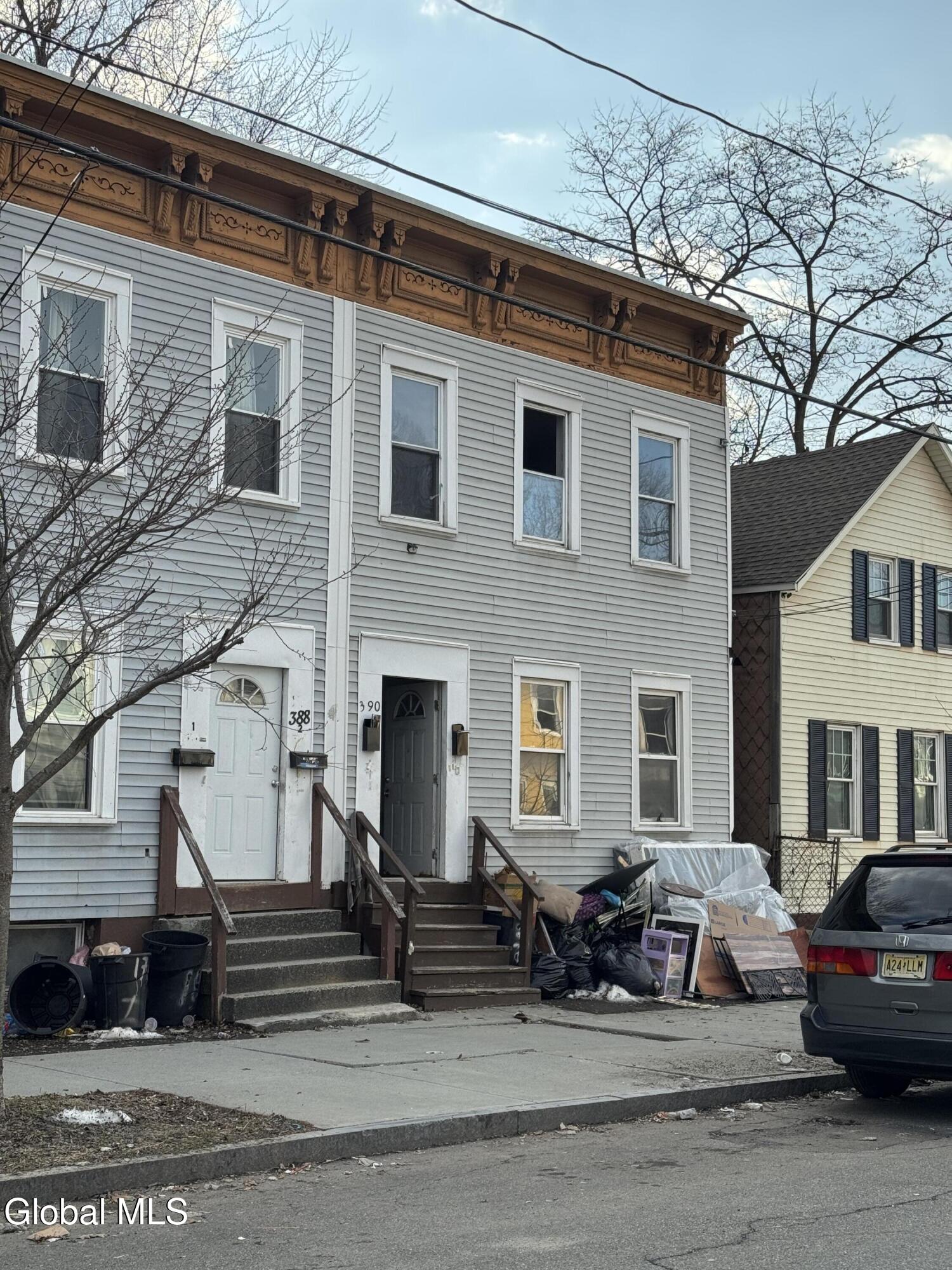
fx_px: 1760
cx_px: 476
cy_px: 635
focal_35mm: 48
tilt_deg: +5.2
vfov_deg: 39.7
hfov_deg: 30.3
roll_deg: -1.0
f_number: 1.78
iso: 64
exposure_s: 1/1818
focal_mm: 6.76
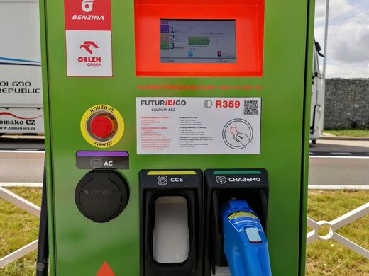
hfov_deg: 56.8
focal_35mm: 32
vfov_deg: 44.2
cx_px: 184
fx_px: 341
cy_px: 138
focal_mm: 5.3
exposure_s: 1/1610
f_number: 1.8
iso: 50
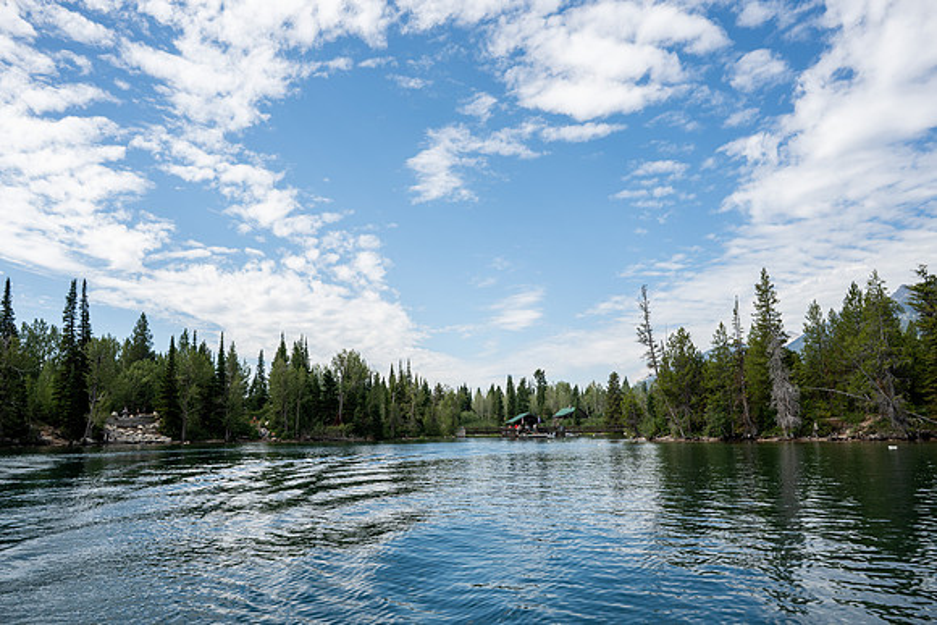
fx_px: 650
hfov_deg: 71.5
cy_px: 312
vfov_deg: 51.3
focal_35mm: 25
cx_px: 468
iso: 100
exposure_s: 1/320
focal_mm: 24
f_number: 5.6
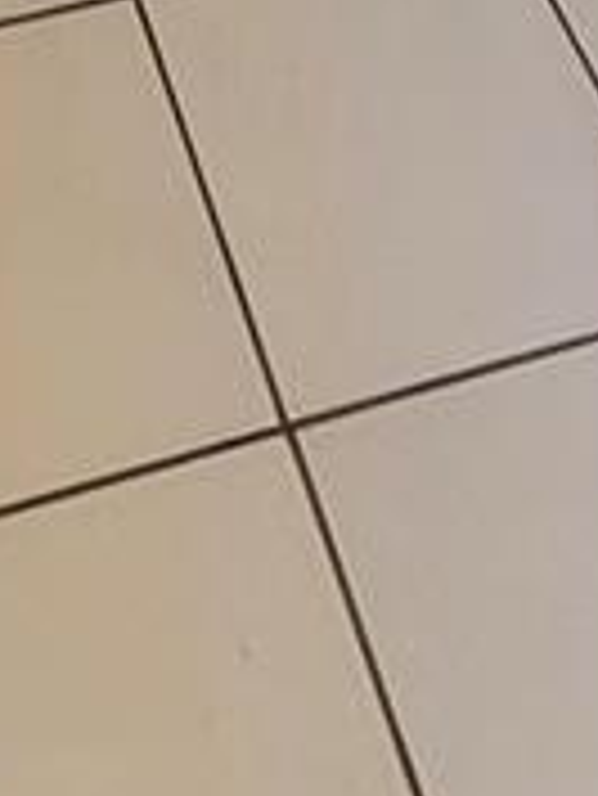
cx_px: 27
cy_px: -1632
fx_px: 2025
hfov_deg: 16.5
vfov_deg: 11.3
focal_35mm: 88
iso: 125
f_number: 2.2
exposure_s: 1/60
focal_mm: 2.2
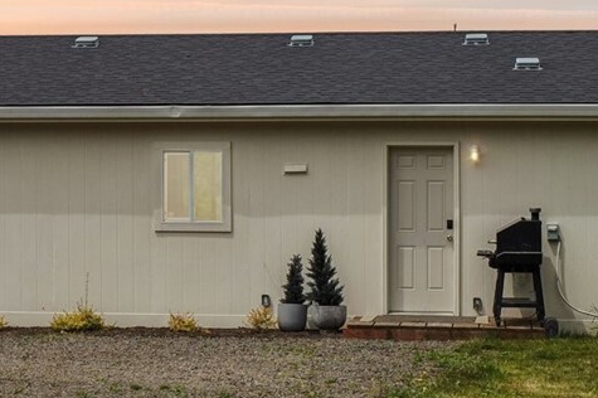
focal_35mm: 118
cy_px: 138
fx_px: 1959
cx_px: 200
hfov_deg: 17.3
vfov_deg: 11.6
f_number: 8
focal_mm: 33
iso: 400
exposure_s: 1/1250
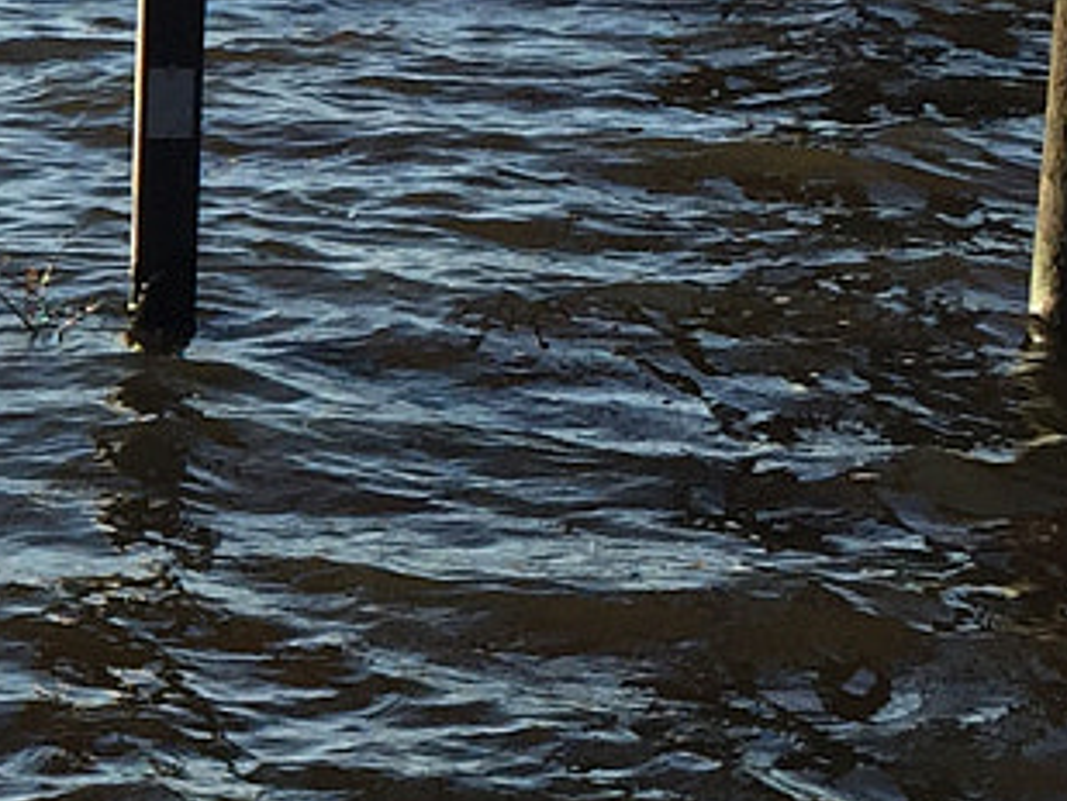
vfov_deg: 9.9
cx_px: -905
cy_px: 435
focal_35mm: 150
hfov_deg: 12.0
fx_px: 4625
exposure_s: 1/1799
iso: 32
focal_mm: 4.15
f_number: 2.2
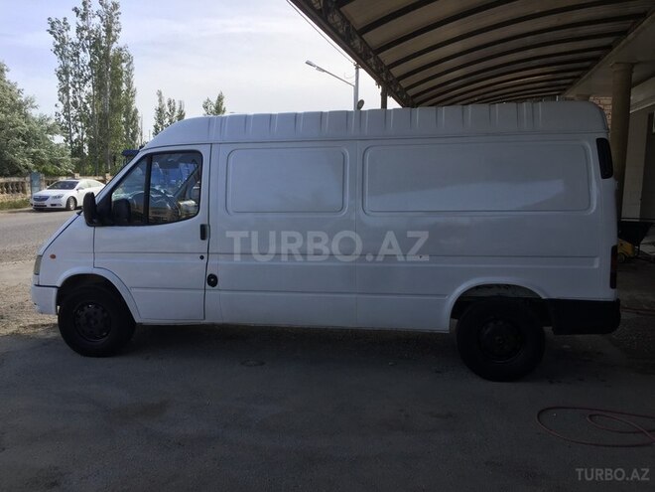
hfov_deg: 61.7
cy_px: 246
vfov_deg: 48.2
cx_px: 328
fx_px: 549
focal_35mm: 29
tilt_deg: -2.7
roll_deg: -0.4
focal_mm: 4.15
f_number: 2.2
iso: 32
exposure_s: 1/964
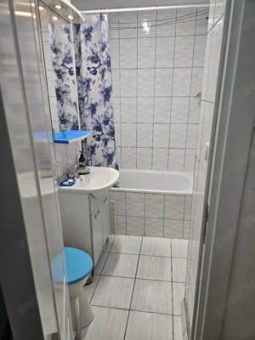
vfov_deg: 73.9
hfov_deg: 58.9
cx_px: 128
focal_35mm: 23
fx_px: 226
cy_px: 170
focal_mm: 5.4
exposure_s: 1/101
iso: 125
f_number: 1.8
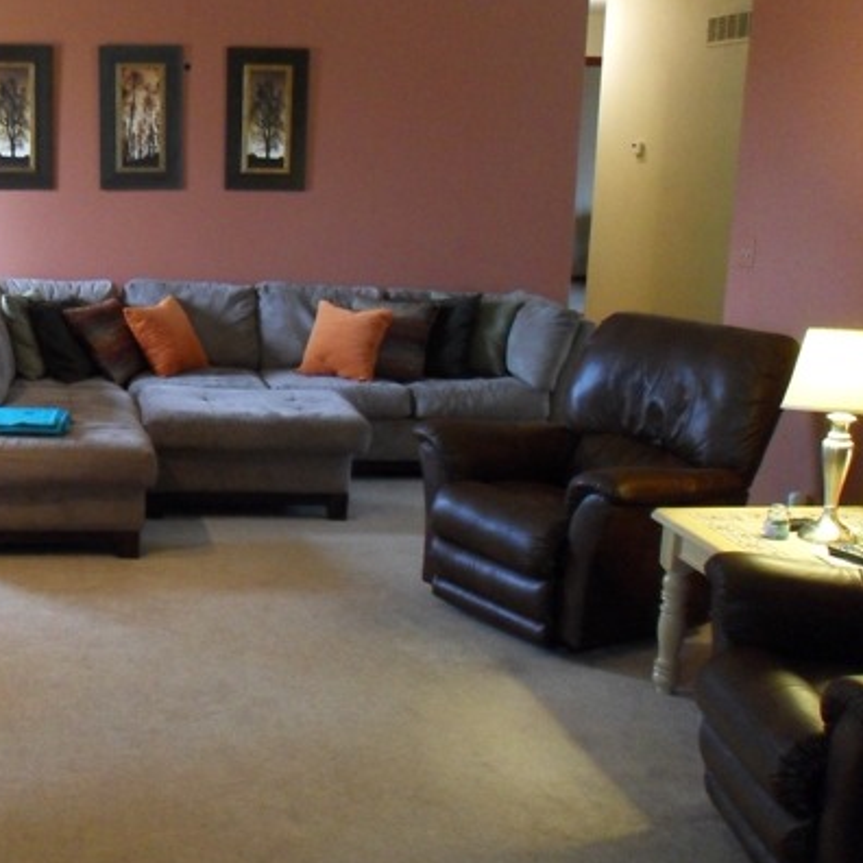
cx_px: 183
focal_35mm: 50
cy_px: 397
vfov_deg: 34.0
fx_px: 1410
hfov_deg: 33.1
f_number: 3.5
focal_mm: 6.3
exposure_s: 1/10
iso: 400
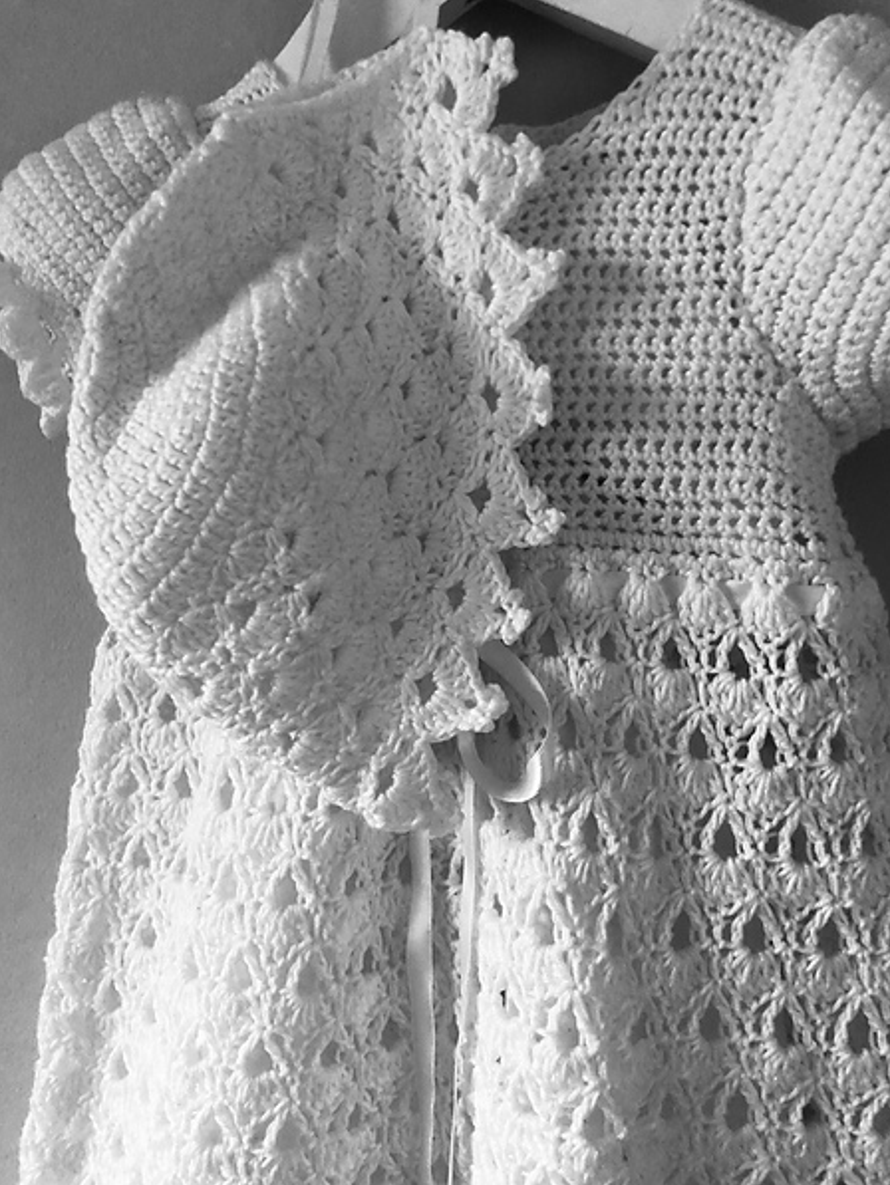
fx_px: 1028
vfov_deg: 59.9
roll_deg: -0.5
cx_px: 439
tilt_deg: -6.1
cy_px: 633
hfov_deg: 46.8
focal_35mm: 30
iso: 100
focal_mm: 4
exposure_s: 1/15
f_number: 1.8
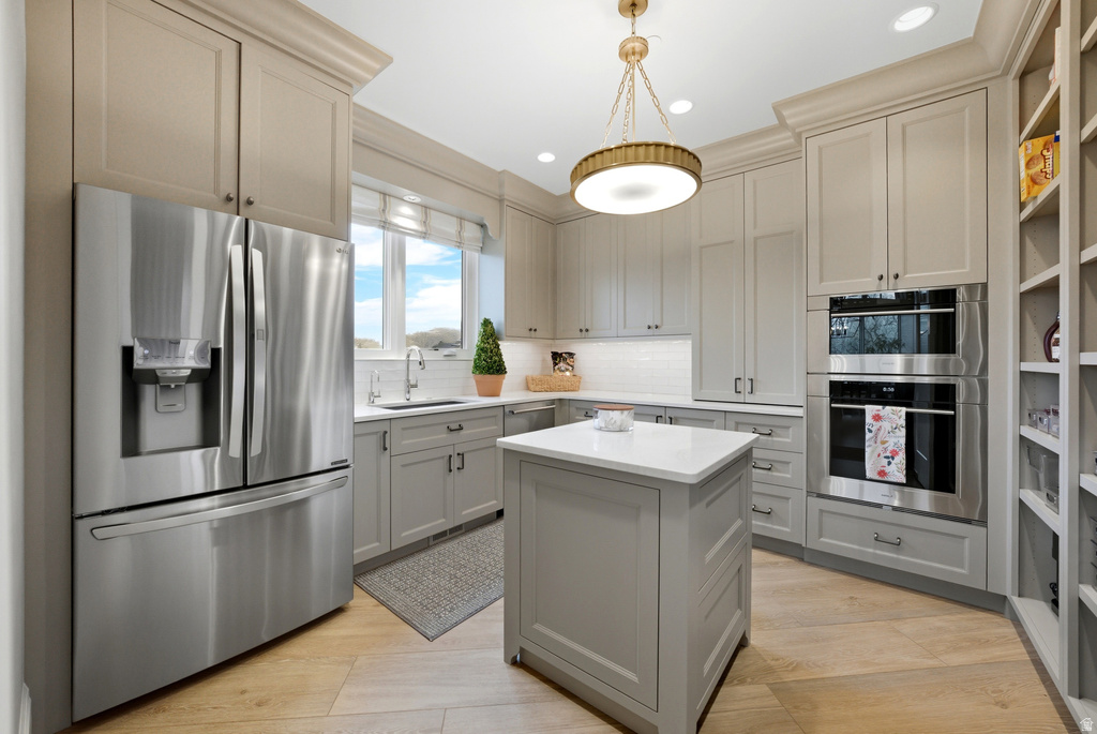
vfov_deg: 85.6
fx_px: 397
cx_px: 548
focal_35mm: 13
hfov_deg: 108.3
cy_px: 367
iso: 1600
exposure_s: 1/200
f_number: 5.6
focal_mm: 13
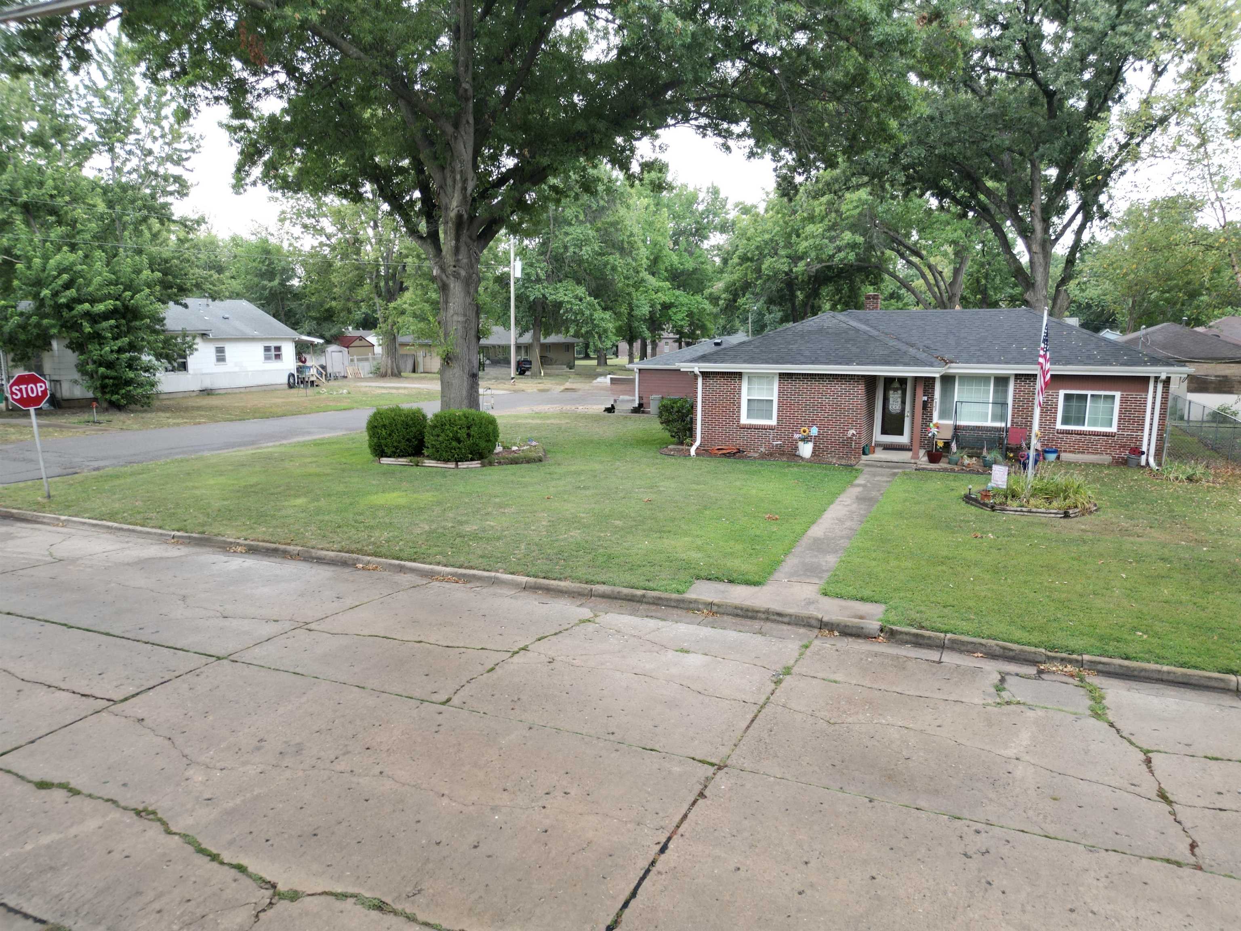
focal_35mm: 24
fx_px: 860
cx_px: 620
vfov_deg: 56.8
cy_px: 466
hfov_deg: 71.6
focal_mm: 6.72
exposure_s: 1/350
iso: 200
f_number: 1.7
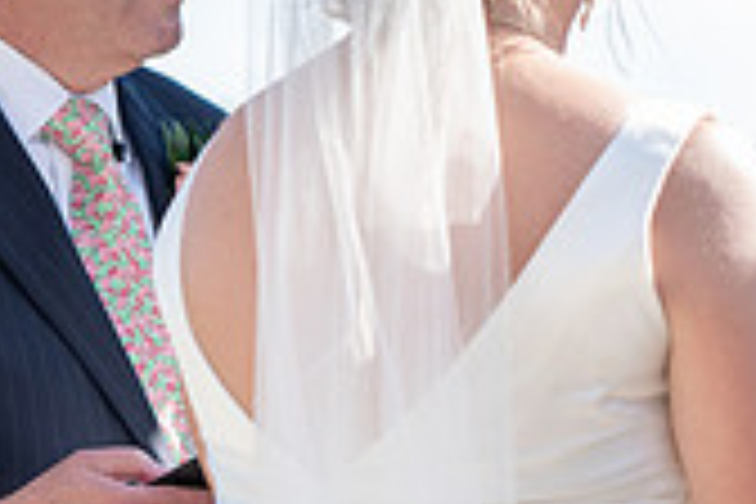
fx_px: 6908
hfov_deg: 6.2
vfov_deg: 4.2
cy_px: 403
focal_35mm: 329
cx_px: 767
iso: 100
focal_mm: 87
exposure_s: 1/400
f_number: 4
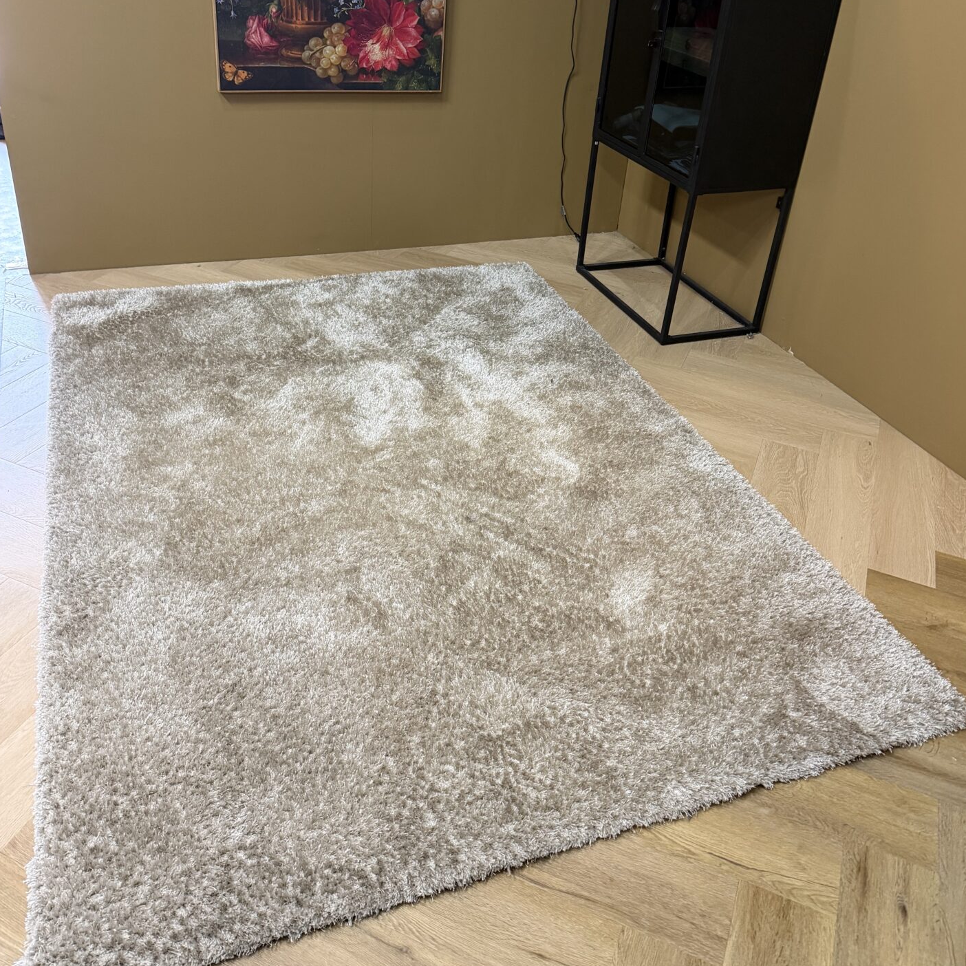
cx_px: 489
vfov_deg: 55.0
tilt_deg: -29.3
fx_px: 916
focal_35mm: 29
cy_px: 368
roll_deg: -6.0
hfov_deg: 55.6
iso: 400
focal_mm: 6.76
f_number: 1.78
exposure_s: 1/50
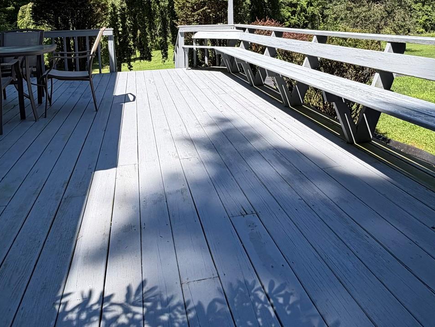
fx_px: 377
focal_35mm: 30
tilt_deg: -3.7
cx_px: 208
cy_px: 36
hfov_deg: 59.9
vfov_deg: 43.0
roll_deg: +2.7
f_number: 2.2
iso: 40
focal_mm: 2.22
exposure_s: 1/658
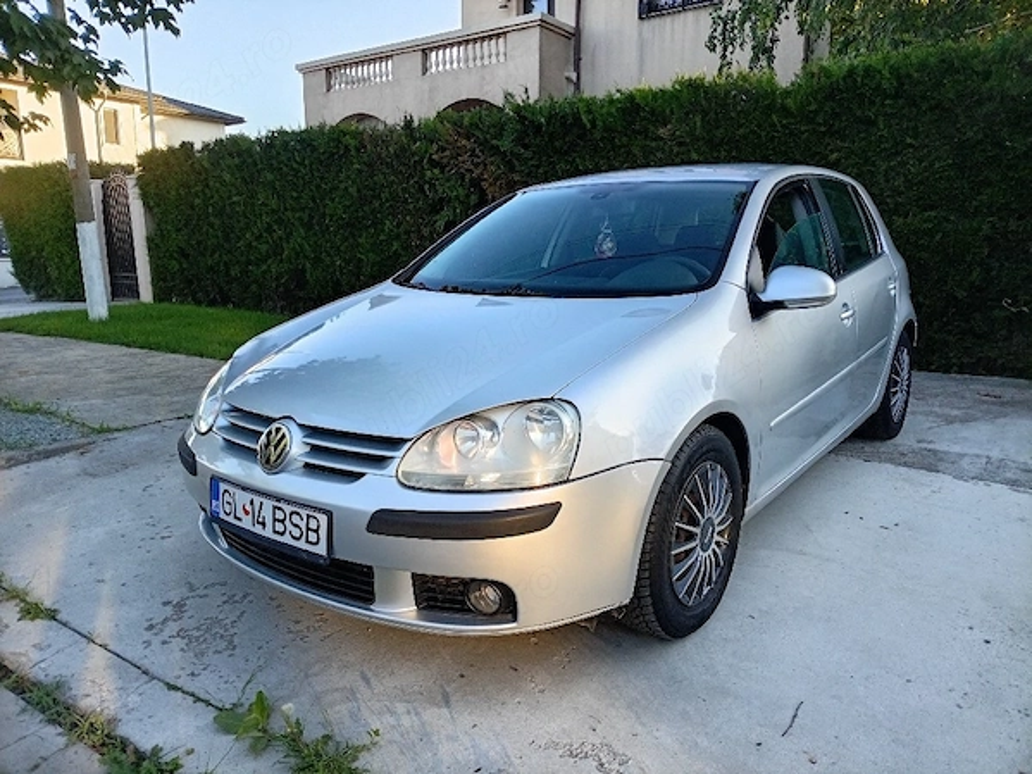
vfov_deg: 54.9
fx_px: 745
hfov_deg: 69.4
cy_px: 387
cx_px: 516
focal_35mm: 25
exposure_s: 1/154
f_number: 1.8
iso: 100
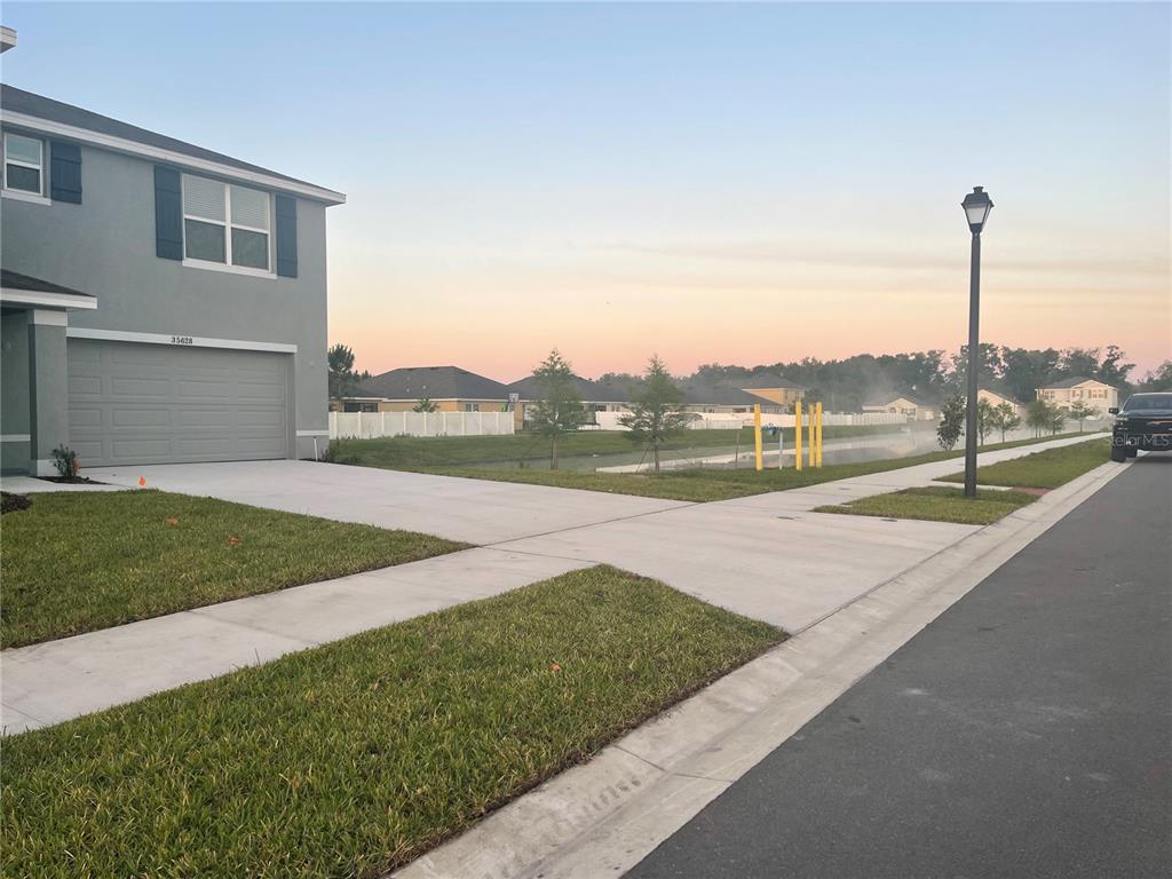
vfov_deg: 54.9
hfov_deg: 69.4
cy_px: 440
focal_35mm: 25
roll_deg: -0.4
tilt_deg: -2.3
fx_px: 846
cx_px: 586
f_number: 1.6
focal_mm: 5.1
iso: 32
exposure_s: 1/147
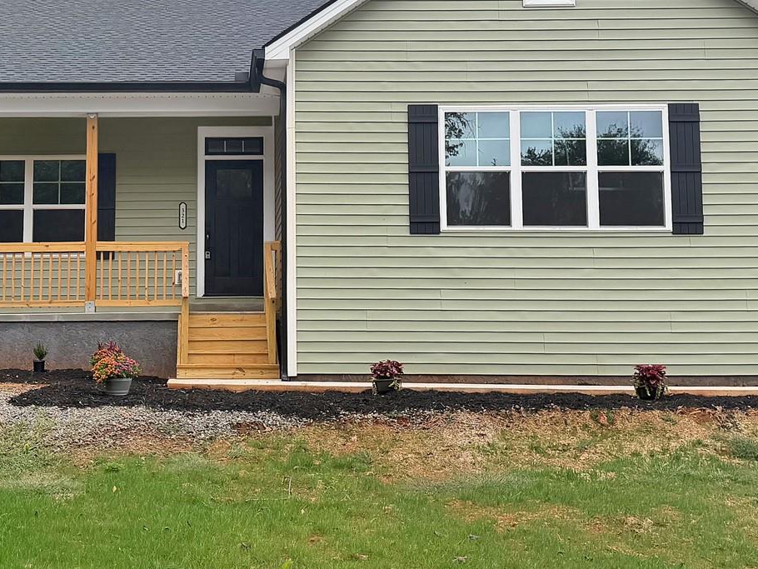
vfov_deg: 26.4
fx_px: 1183
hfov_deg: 35.0
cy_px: 93
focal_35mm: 54
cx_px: 218
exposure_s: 1/2525
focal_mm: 6.76
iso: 80
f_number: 1.78
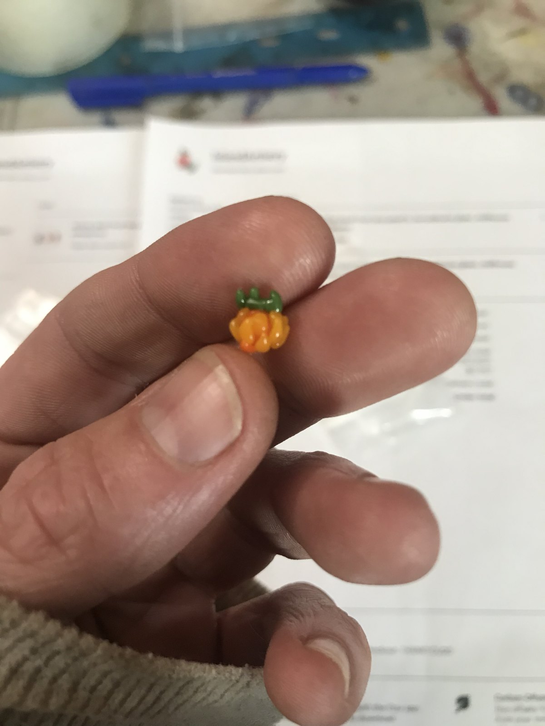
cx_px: 272
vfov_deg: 63.4
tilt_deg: -72.5
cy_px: 363
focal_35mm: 28
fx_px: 588
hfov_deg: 49.7
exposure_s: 1/15
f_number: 1.8
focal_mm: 3.99
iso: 40
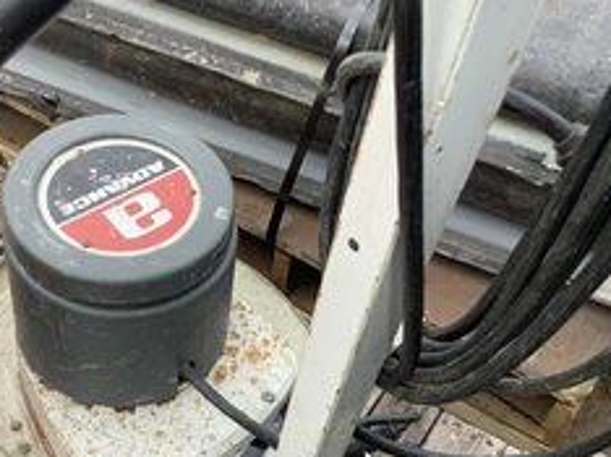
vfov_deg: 27.1
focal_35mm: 53
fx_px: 935
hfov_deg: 35.8
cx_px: 193
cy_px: 345
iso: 40
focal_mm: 3.3
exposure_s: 1/120
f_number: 2.4
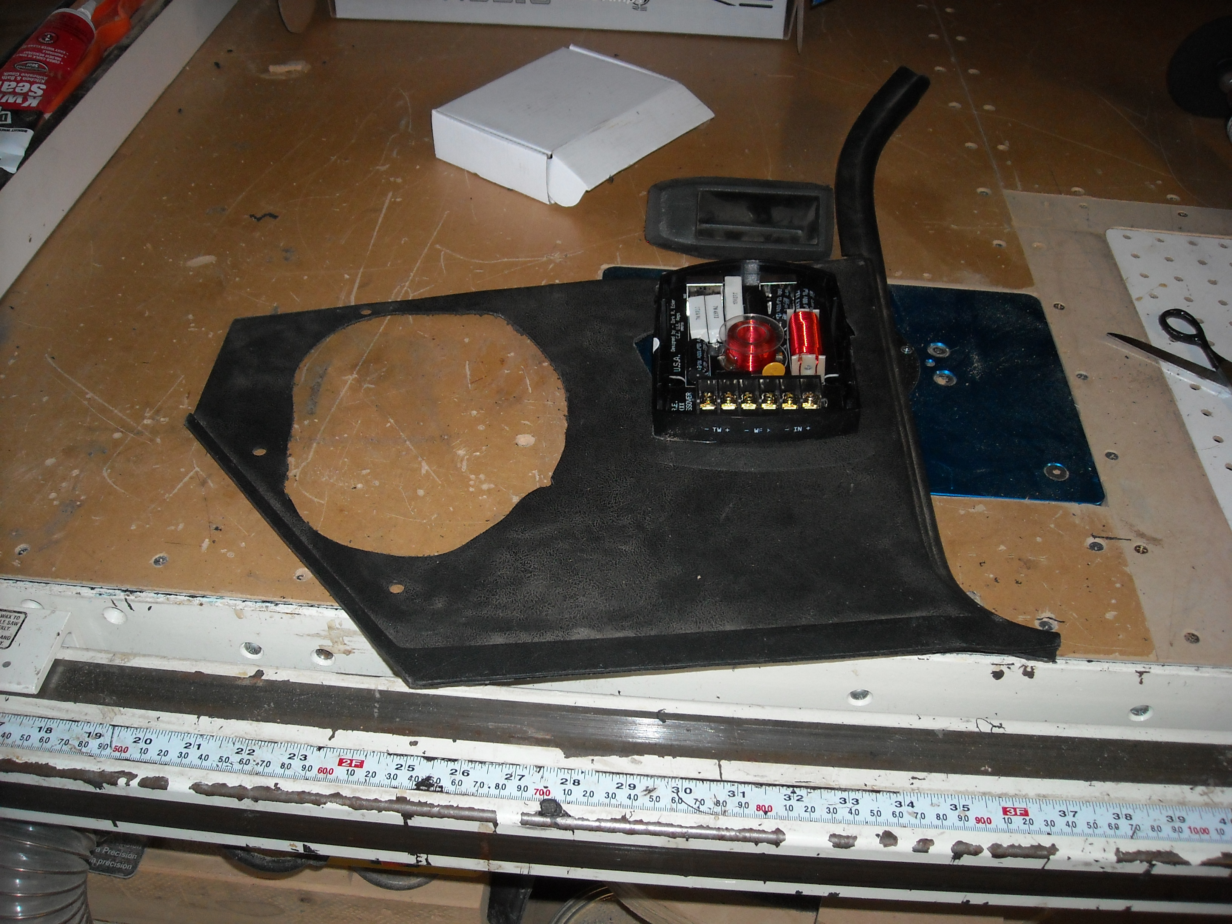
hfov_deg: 52.6
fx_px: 1246
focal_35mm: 35
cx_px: 616
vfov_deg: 40.7
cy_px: 462
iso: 200
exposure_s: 1/60
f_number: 2.8
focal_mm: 5.7
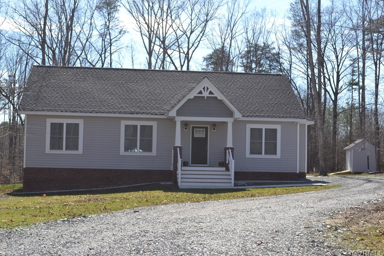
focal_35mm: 54
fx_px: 571
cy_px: 129
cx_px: 189
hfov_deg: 37.2
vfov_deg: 25.3
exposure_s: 1/200
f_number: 7.1
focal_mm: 35
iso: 100
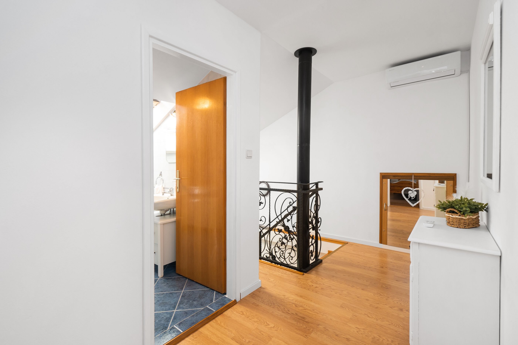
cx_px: 259
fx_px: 216
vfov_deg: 77.3
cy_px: 172
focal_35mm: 15
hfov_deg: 100.4
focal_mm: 10
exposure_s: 1/10
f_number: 8
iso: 320
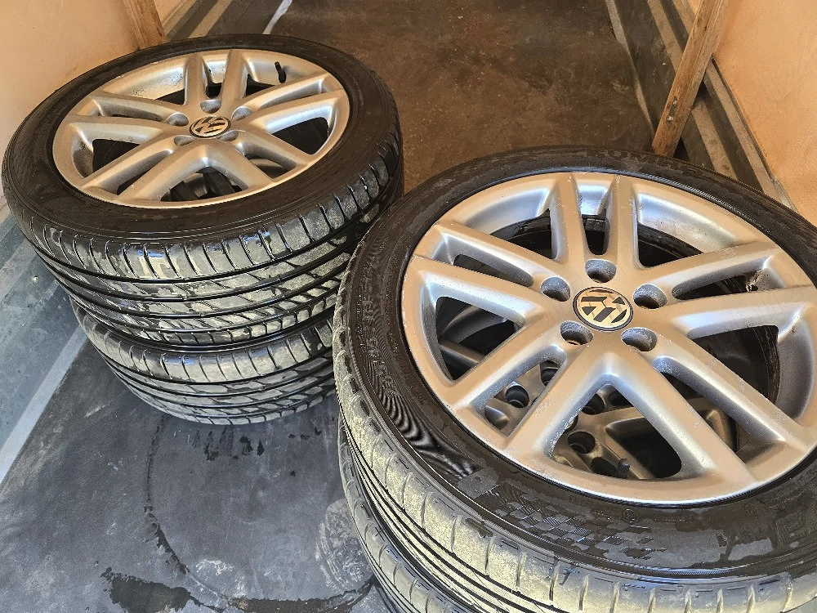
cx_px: 408
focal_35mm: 23
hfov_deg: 73.9
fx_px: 543
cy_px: 306
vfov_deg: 58.9
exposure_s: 1/182
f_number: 1.7
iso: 160
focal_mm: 6.3
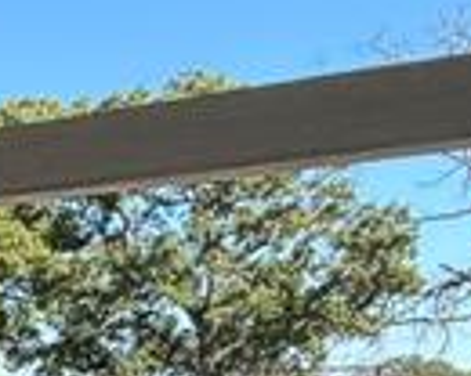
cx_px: -576
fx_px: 1505
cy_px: 669
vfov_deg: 13.0
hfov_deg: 13.9
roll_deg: +0.6
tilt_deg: -8.0
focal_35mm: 108
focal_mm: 2.22
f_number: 2.2
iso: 50
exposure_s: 1/502
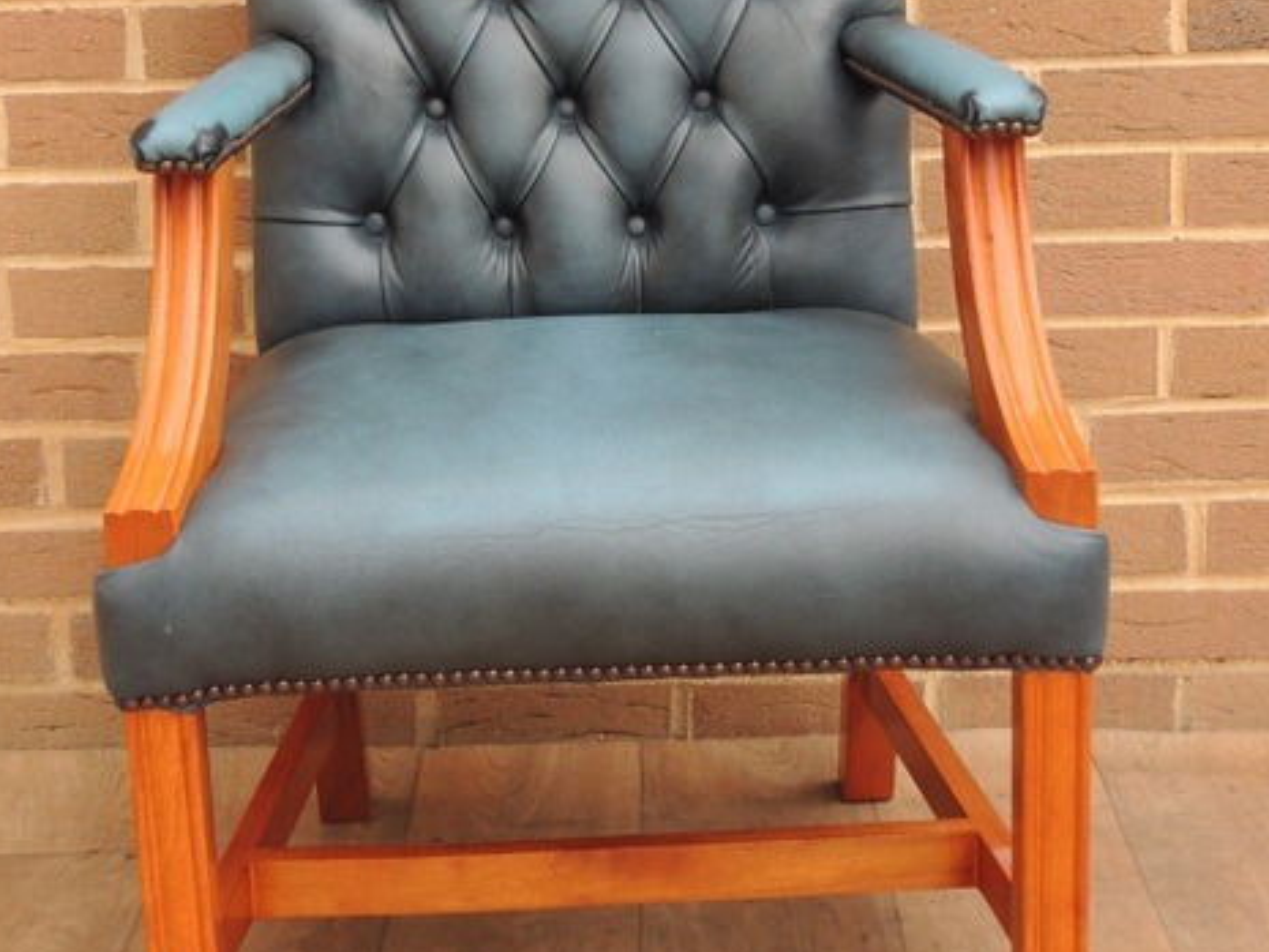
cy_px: 292
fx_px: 2420
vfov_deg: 22.1
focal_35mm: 66
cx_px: 579
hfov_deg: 29.4
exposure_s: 1/100
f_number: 3.1
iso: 100
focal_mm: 5.3
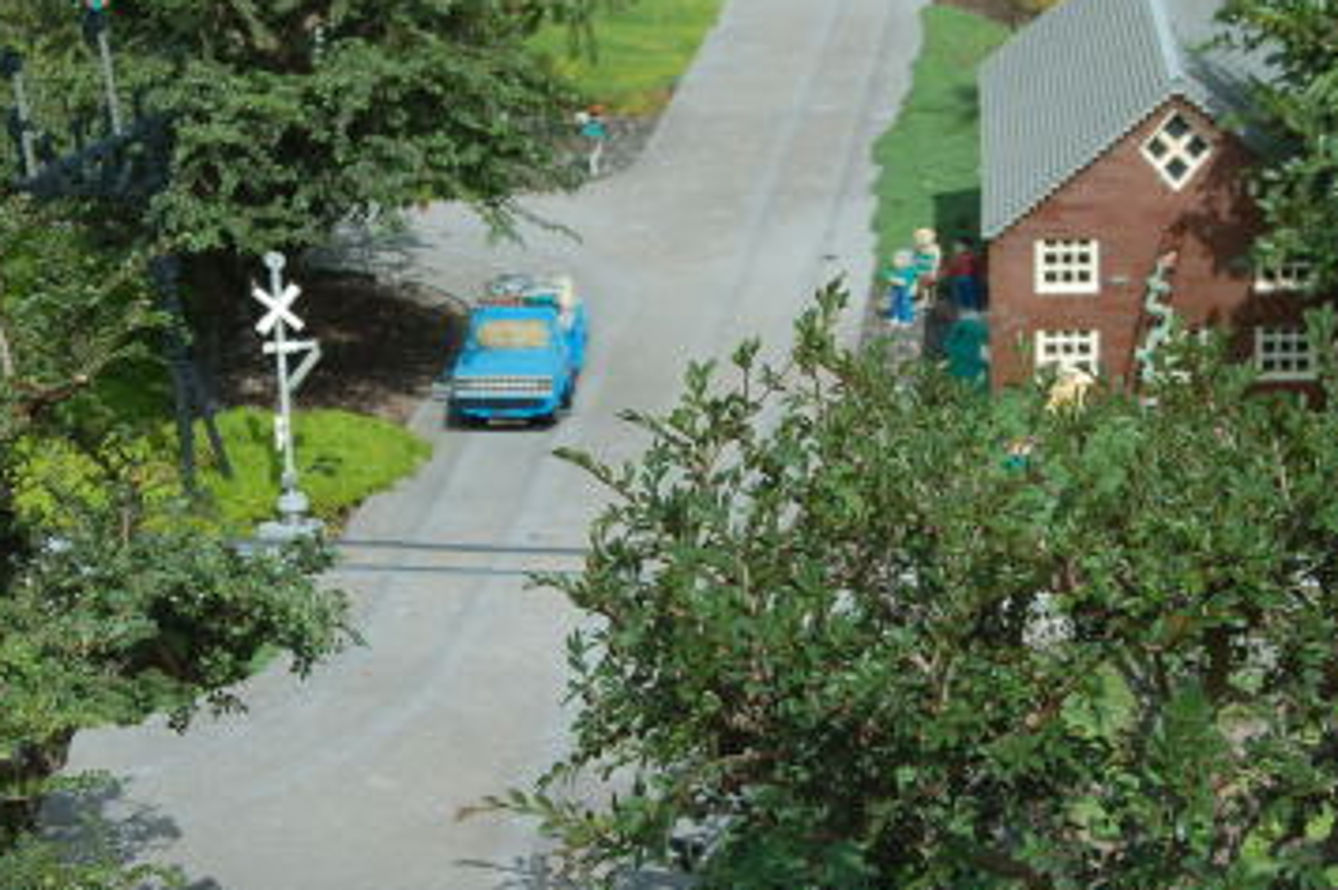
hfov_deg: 18.9
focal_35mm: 108
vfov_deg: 12.7
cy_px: 394
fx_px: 4012
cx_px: 492
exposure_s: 1/200
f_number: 7.1
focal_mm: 40
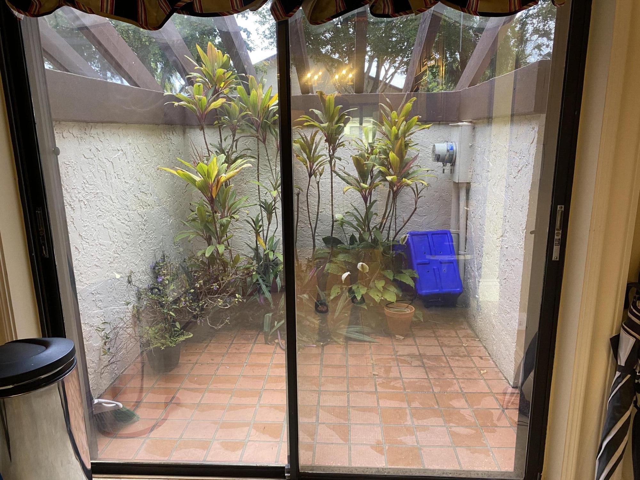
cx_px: 320
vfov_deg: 53.1
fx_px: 481
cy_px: 240
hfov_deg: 67.3
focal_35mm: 26
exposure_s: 1/60
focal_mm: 4.25
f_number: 1.8
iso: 80
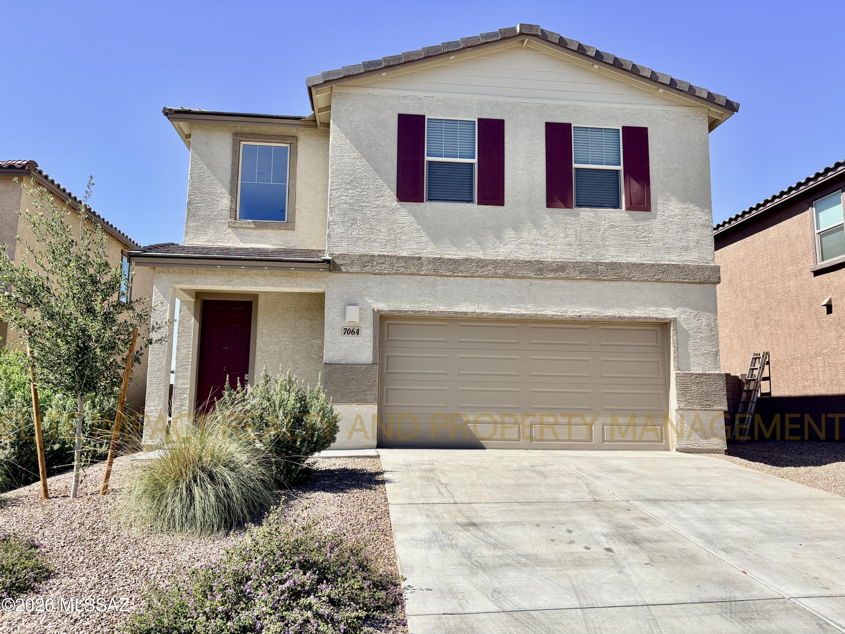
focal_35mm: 26
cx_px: 422
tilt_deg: +9.1
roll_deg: -0.4
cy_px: 317
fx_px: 635
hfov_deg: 67.3
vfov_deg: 53.1
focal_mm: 5.96
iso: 50
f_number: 1.6
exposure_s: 1/2985
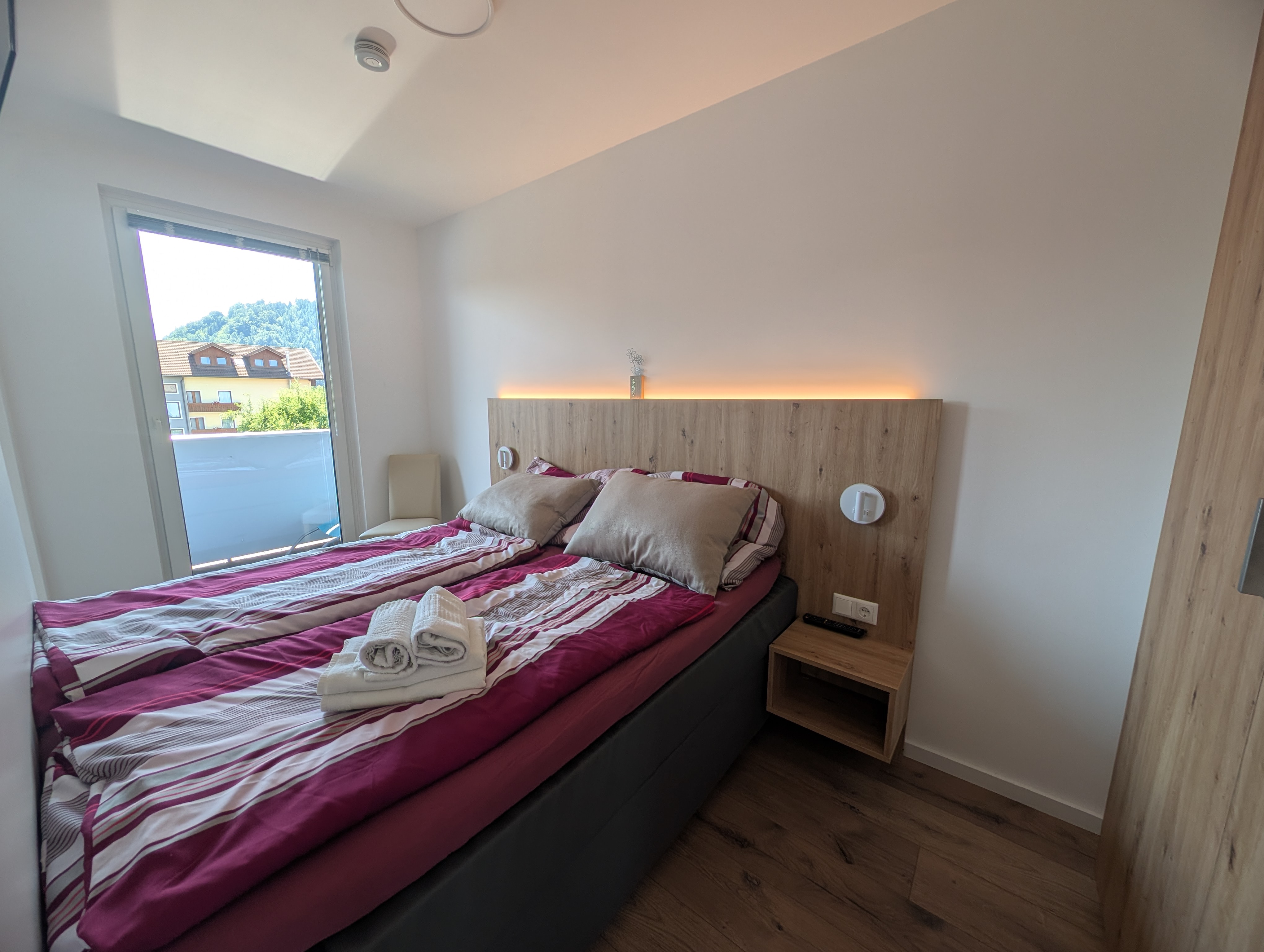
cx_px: 632
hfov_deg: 110.5
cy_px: 476
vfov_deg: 94.6
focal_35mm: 12
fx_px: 439
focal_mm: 2.23
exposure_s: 1/156
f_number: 1.95
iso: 49
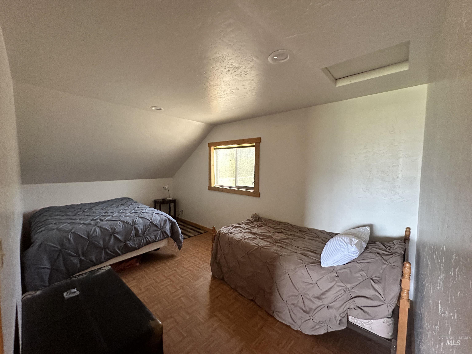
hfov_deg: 102.1
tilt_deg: -2.9
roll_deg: -0.3
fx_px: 191
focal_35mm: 14
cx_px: 236
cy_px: 177
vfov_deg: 85.7
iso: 800
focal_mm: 2.22
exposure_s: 1/60
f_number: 2.2
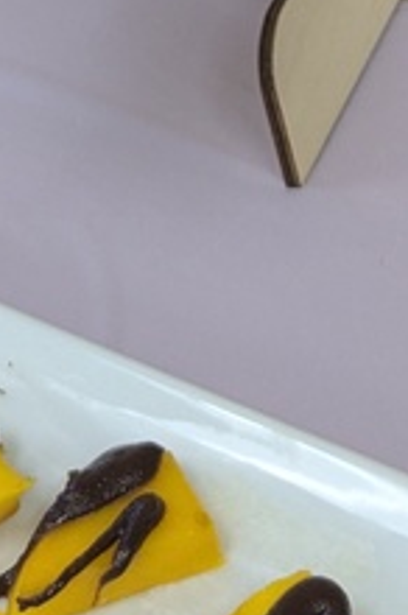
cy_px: -651
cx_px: 106
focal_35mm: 131
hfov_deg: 10.4
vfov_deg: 13.3
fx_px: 2234
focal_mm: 4.38
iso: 77
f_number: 1.73
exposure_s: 1/60
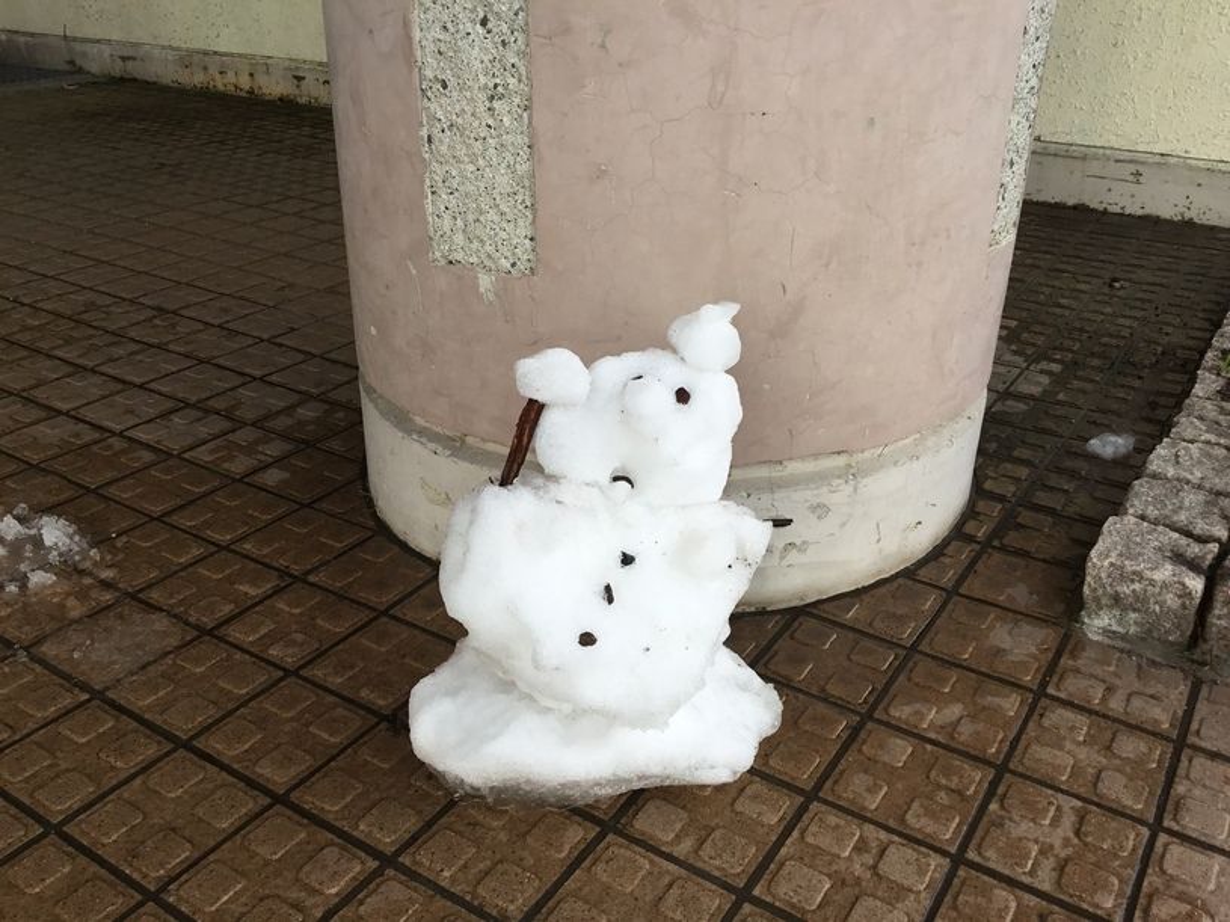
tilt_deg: -26.6
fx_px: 1101
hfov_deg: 58.4
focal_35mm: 31
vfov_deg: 45.4
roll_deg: +0.0
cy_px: 461
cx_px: 615
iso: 25
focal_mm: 3.3
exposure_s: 1/458
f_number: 2.4
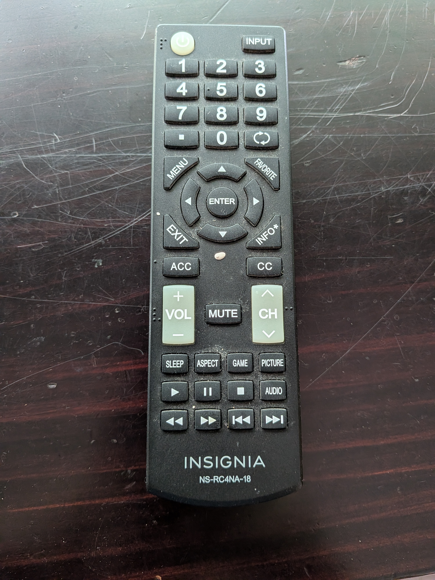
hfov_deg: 56.8
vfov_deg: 71.6
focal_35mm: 24
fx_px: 402
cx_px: 218
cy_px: 290
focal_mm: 4.53
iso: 43
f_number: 1.7
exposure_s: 1/30
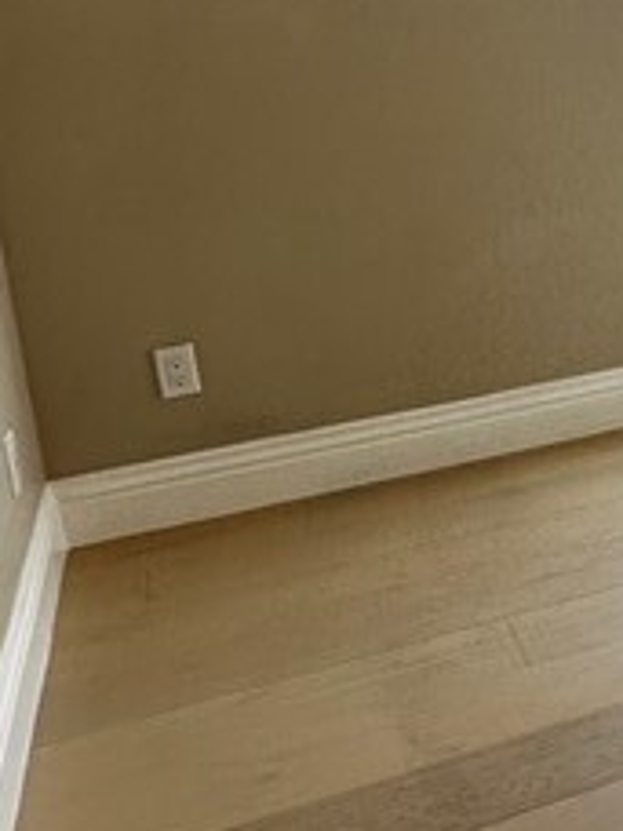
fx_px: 1512
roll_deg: +1.5
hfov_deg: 17.3
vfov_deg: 29.9
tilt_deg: -11.0
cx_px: 1224
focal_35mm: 63
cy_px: 149
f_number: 2.2
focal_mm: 2.22
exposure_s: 1/99
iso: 80
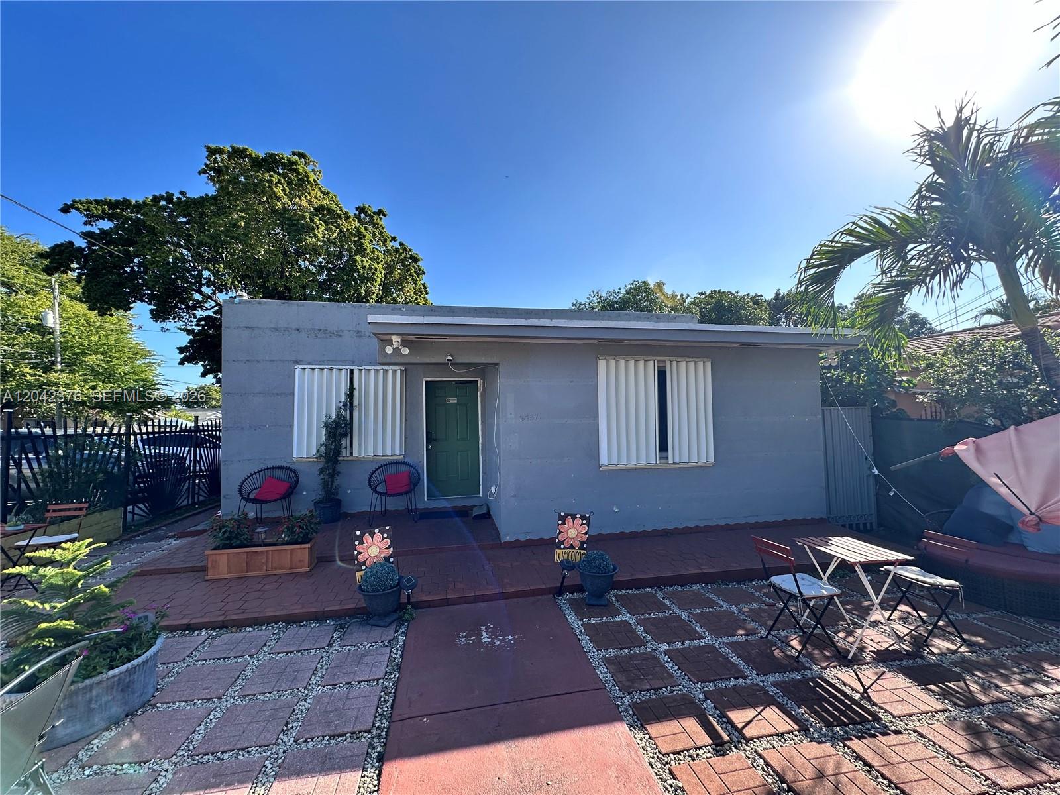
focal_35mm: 14
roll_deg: +0.7
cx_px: 530
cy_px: 398
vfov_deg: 85.7
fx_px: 429
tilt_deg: +3.3
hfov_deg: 102.1
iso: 40
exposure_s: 1/749
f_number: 2.2
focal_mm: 2.22
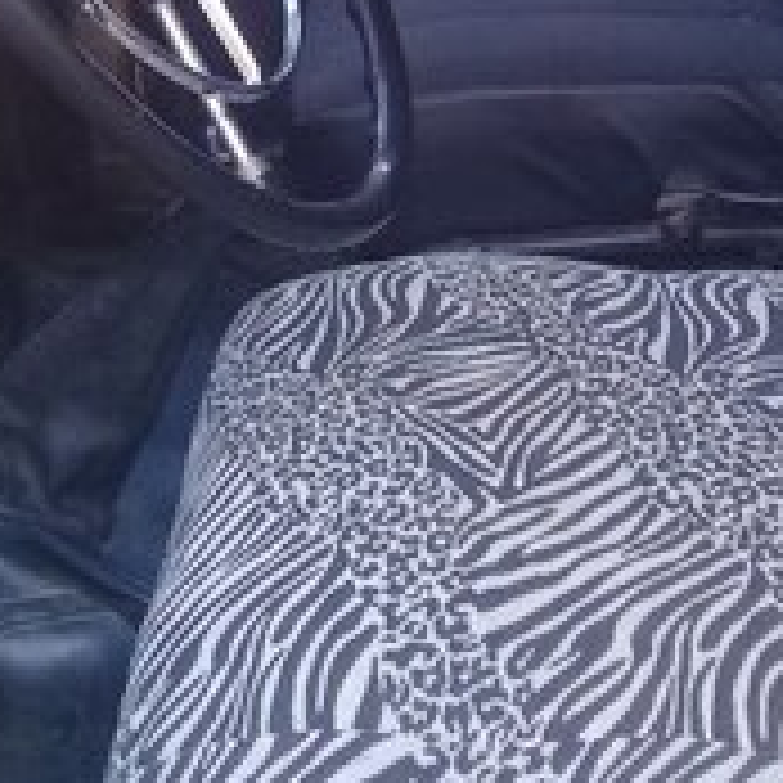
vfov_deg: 20.8
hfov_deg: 22.2
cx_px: 302
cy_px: -148
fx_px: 1996
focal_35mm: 78
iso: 50
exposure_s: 1/33
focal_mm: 3.3
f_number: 2.2
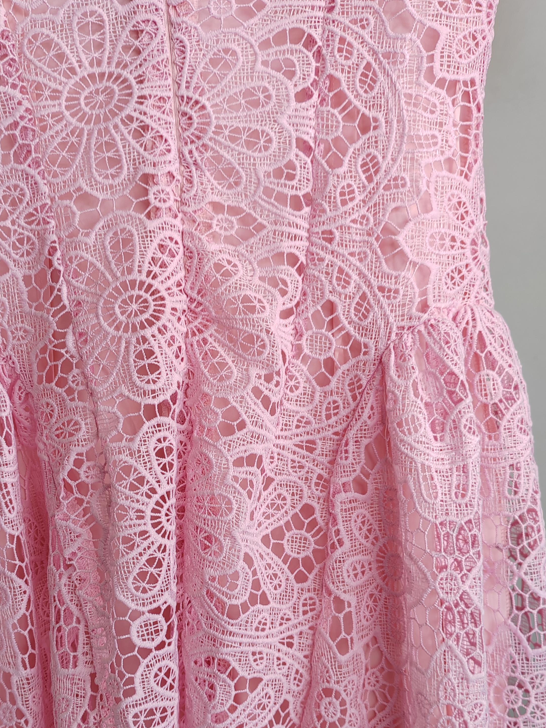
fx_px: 799
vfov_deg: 48.0
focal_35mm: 38
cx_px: 197
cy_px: 495
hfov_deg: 37.4
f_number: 1.9
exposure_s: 1/100
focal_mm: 5.52
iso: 100
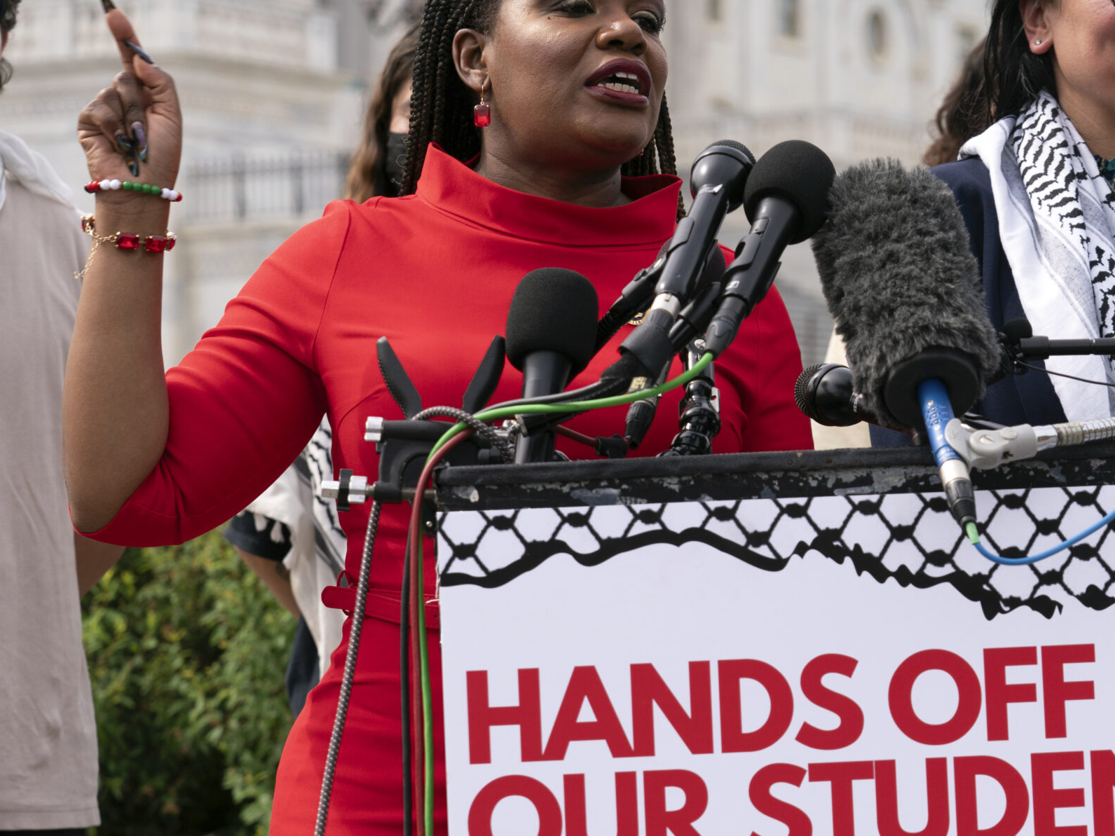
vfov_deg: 11.4
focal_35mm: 130
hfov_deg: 15.1
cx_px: 842
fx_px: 4187
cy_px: 435
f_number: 6.3
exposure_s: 1/400
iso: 160
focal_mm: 84
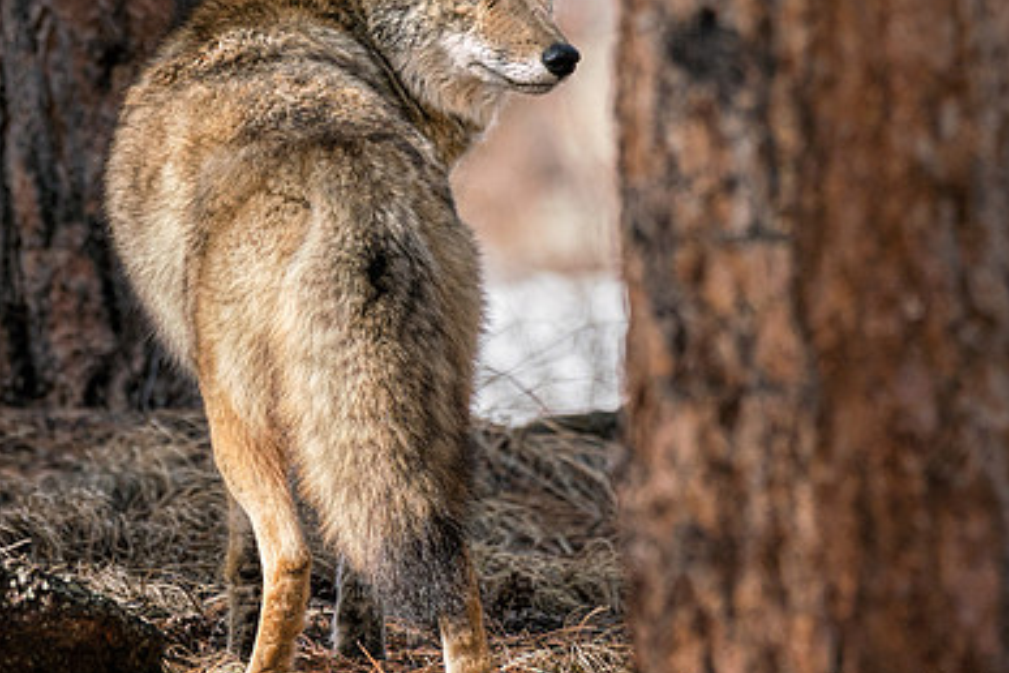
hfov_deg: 3.4
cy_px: 233
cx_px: 495
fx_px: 16787
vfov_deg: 2.3
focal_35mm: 599
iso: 250
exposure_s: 1/320
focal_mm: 400
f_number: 5.6
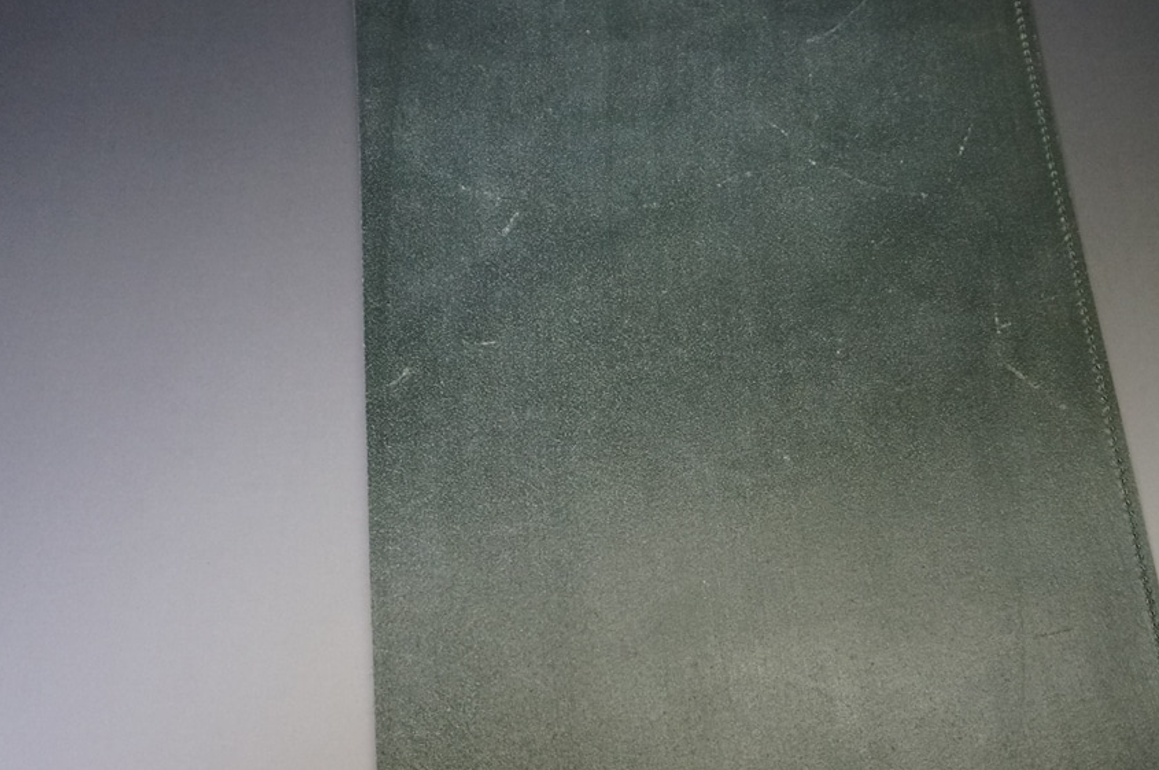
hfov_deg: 43.5
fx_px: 1437
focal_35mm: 45
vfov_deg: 30.0
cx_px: 737
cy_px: 421
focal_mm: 21
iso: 1600
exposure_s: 1/160
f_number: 4
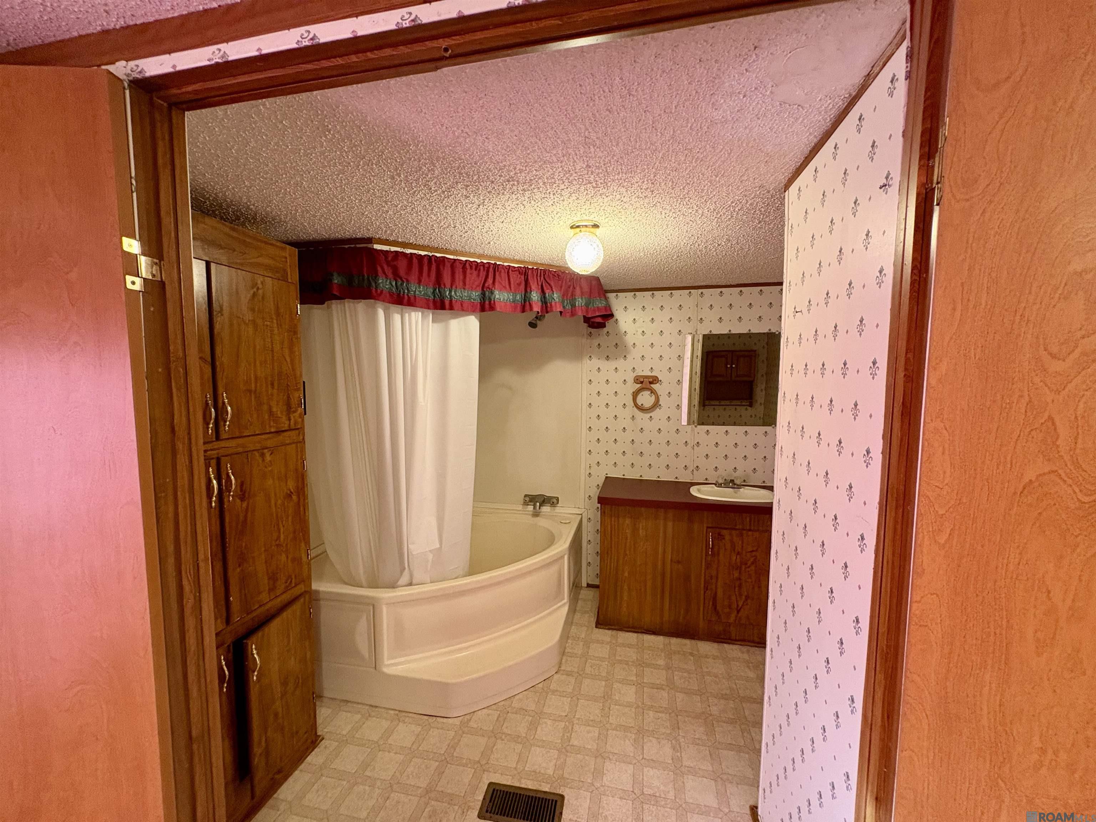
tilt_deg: -4.8
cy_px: 411
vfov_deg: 85.7
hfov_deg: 102.1
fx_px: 443
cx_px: 548
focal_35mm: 14
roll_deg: +0.8
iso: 400
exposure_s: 1/60
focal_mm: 2.22
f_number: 2.2
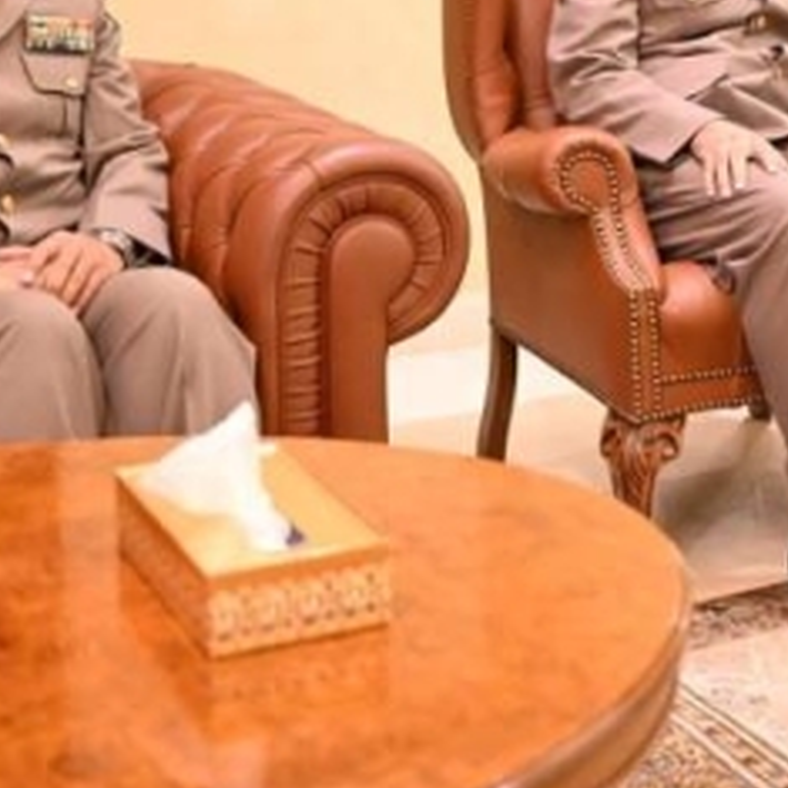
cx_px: 788
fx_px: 2292
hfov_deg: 19.0
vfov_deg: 18.8
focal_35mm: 89
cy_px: -57
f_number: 2.8
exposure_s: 1/100
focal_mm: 29
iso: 3200
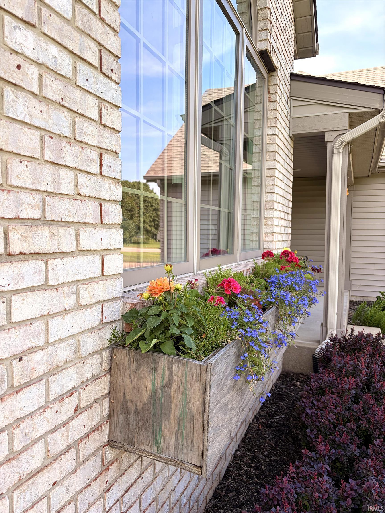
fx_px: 386
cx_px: 192
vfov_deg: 67.3
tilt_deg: -3.5
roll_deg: -0.1
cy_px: 256
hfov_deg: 53.1
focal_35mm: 26
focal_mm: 5.96
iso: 50
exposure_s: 1/365
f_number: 1.6
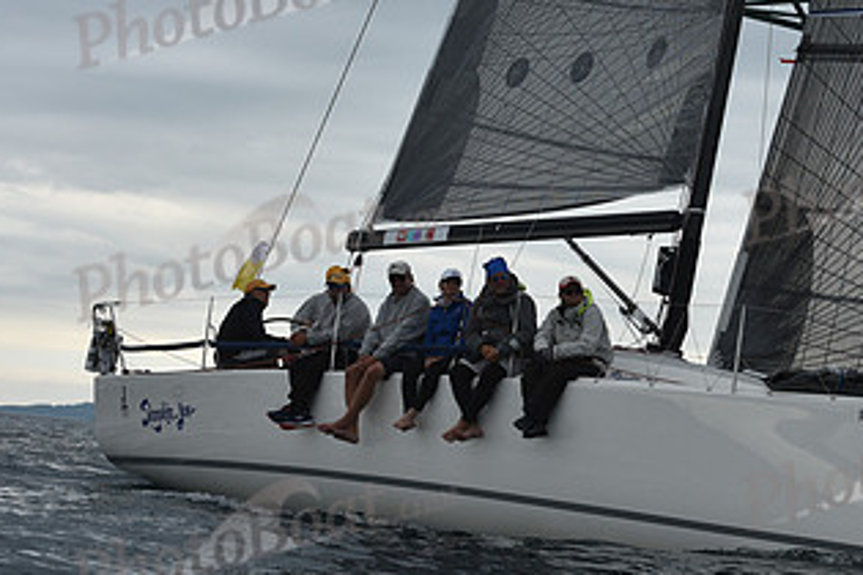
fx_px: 3092
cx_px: 603
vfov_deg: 10.6
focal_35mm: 129
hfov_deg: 15.8
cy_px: 355
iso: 250
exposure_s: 1/800
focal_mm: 70
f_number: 6.3
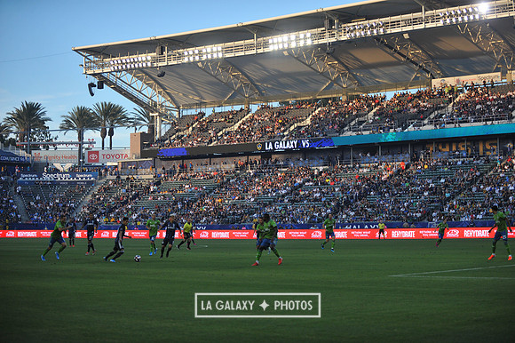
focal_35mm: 70
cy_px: 172
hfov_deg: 28.9
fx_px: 1001
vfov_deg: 19.4
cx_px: 258
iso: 1600
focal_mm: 70
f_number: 2.8
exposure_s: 1/5000
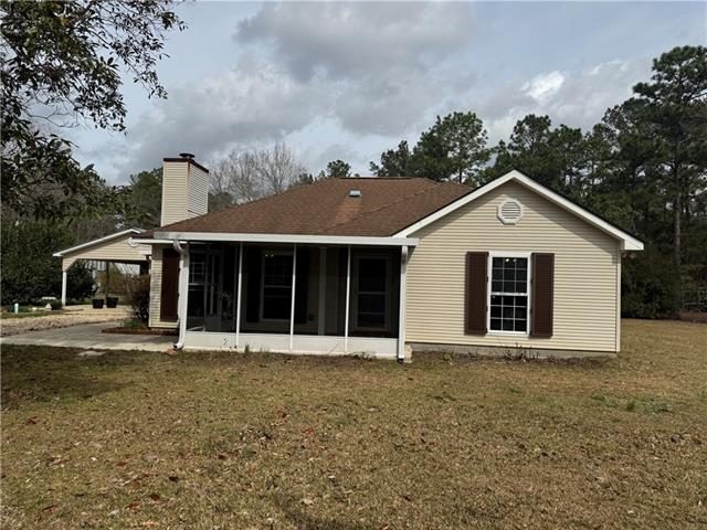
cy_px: 265
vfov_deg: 56.8
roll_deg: -1.5
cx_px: 354
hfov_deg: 71.6
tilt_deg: +1.9
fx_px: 490
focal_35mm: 24
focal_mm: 6.76
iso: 80
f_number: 1.78
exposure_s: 1/7937
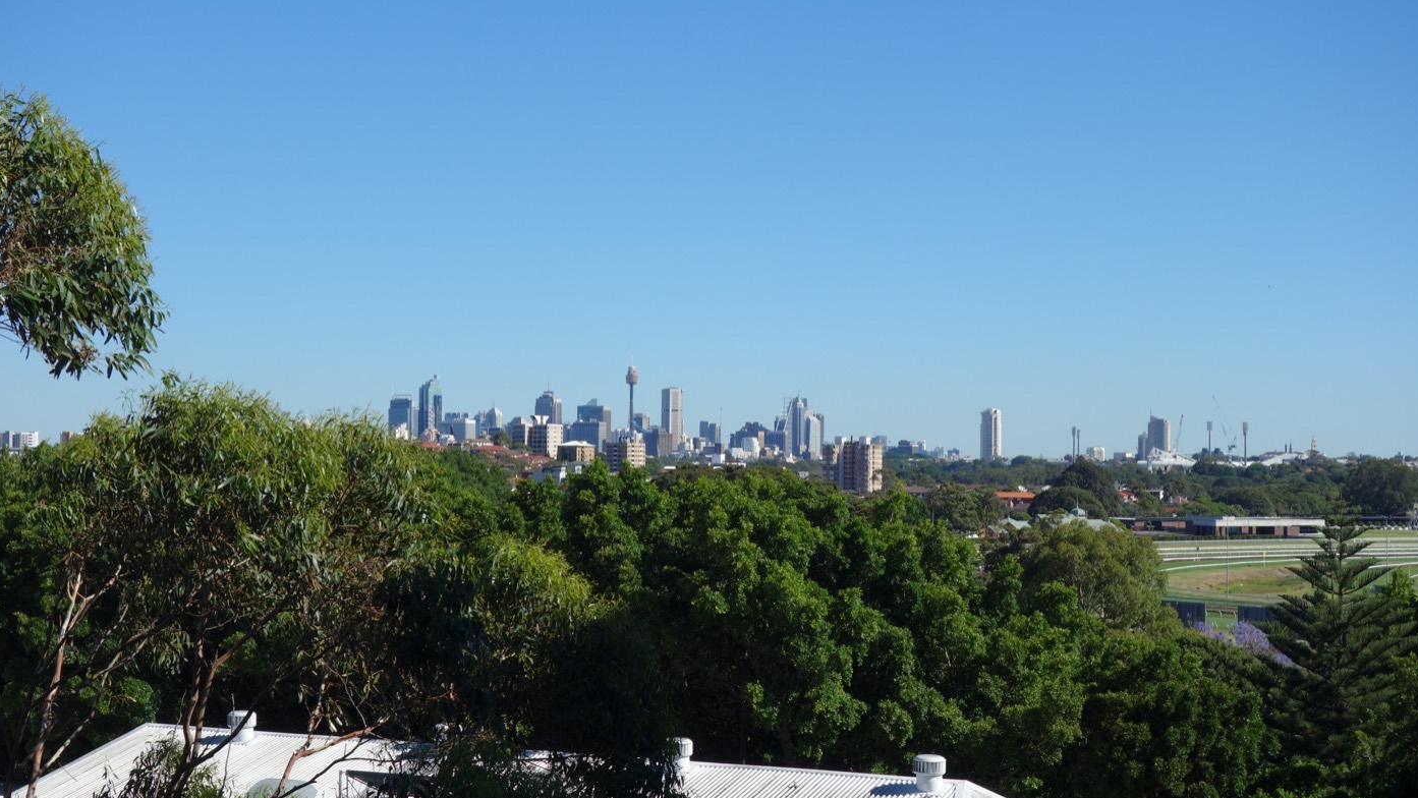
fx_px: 2256
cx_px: 711
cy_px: 401
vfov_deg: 20.1
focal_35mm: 60
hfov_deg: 34.9
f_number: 5.6
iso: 125
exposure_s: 1/640
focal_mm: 21.29
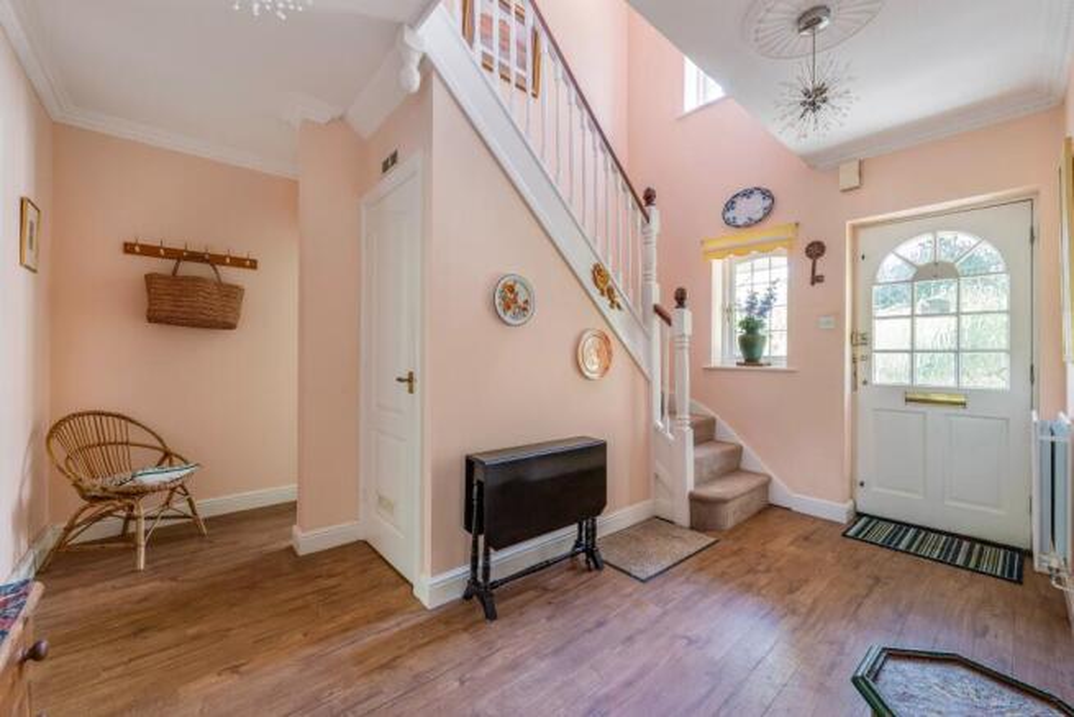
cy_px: 358
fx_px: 418
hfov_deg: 104.2
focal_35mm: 14
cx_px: 537
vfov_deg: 81.2
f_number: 9
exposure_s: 1/1.67
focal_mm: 14
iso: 250
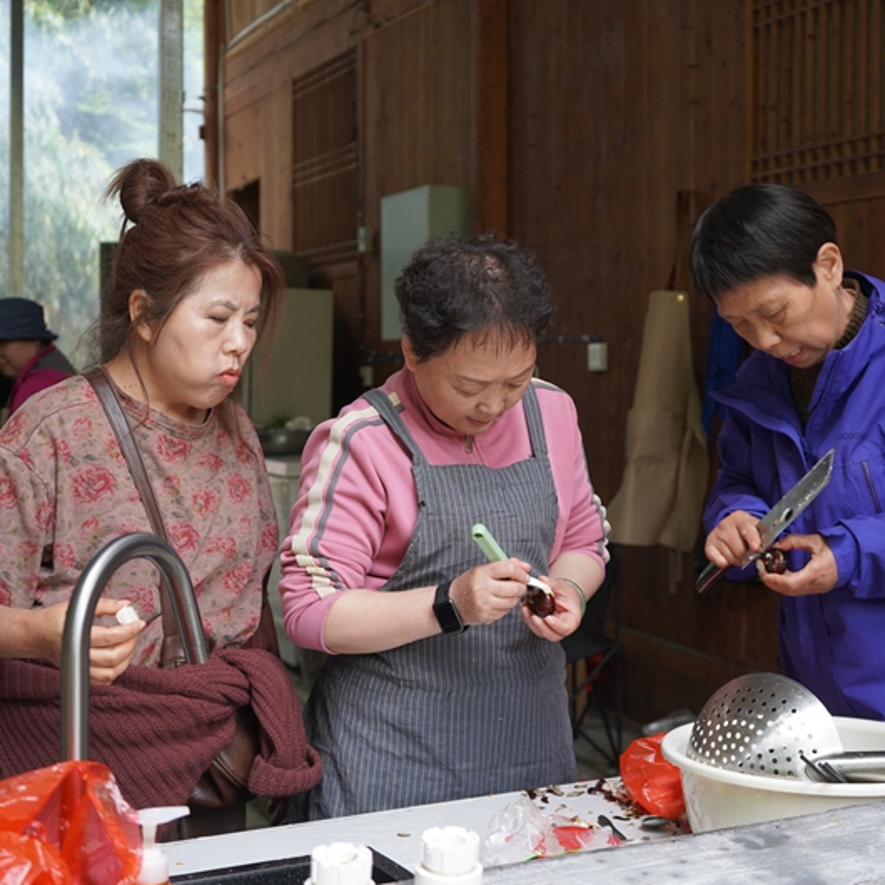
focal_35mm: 50
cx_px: 518
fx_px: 1446
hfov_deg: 33.9
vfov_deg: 34.0
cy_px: 442
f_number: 4
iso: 400
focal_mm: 39
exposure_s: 1/160
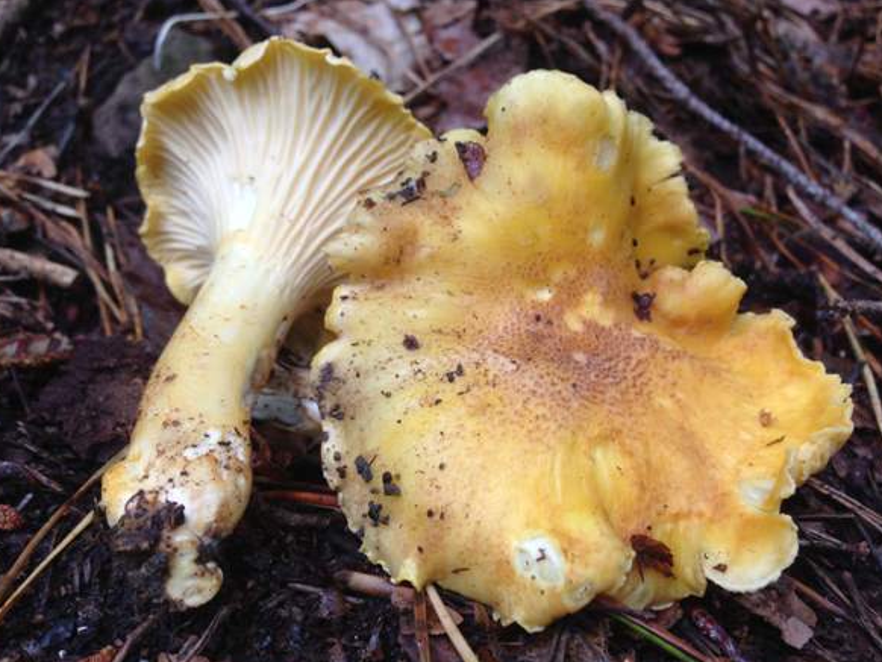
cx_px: 433
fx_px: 867
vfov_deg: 41.8
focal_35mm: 34
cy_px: 336
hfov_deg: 53.9
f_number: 2.4
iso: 50
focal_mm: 4.12
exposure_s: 1/30
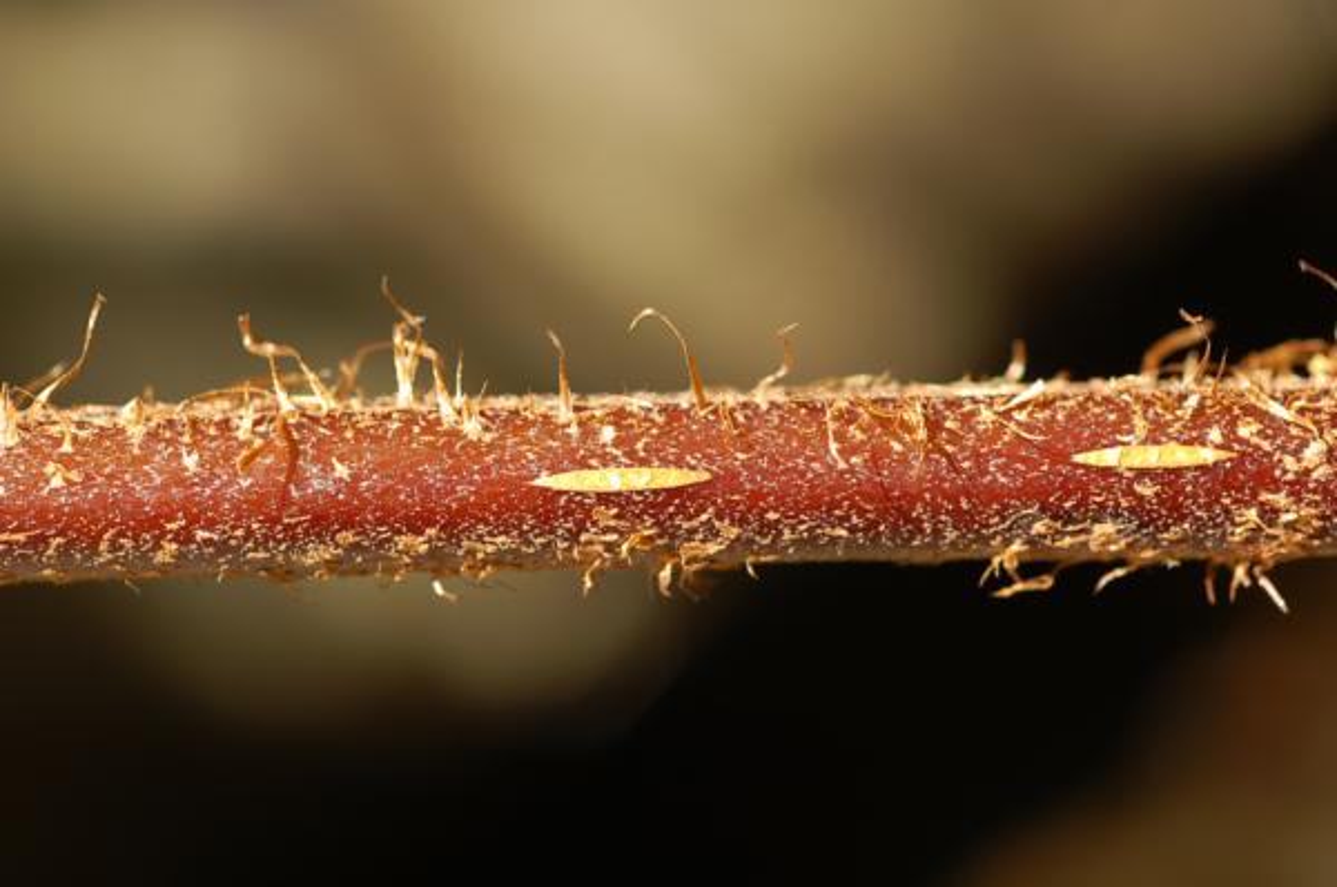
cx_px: 668
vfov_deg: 15.1
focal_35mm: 90
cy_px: 444
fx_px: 3337
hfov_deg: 22.7
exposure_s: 1/80
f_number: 6.3
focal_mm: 60
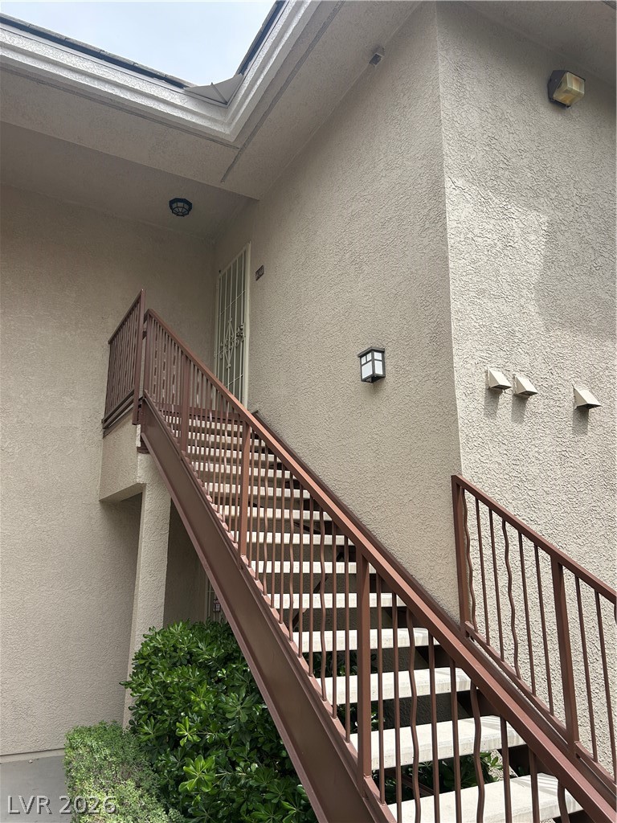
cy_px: 412
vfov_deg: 67.3
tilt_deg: +13.7
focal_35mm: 26
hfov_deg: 53.1
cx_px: 308
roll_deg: +1.8
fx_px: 618
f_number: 1.5
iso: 50
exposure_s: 1/2299
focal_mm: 5.7
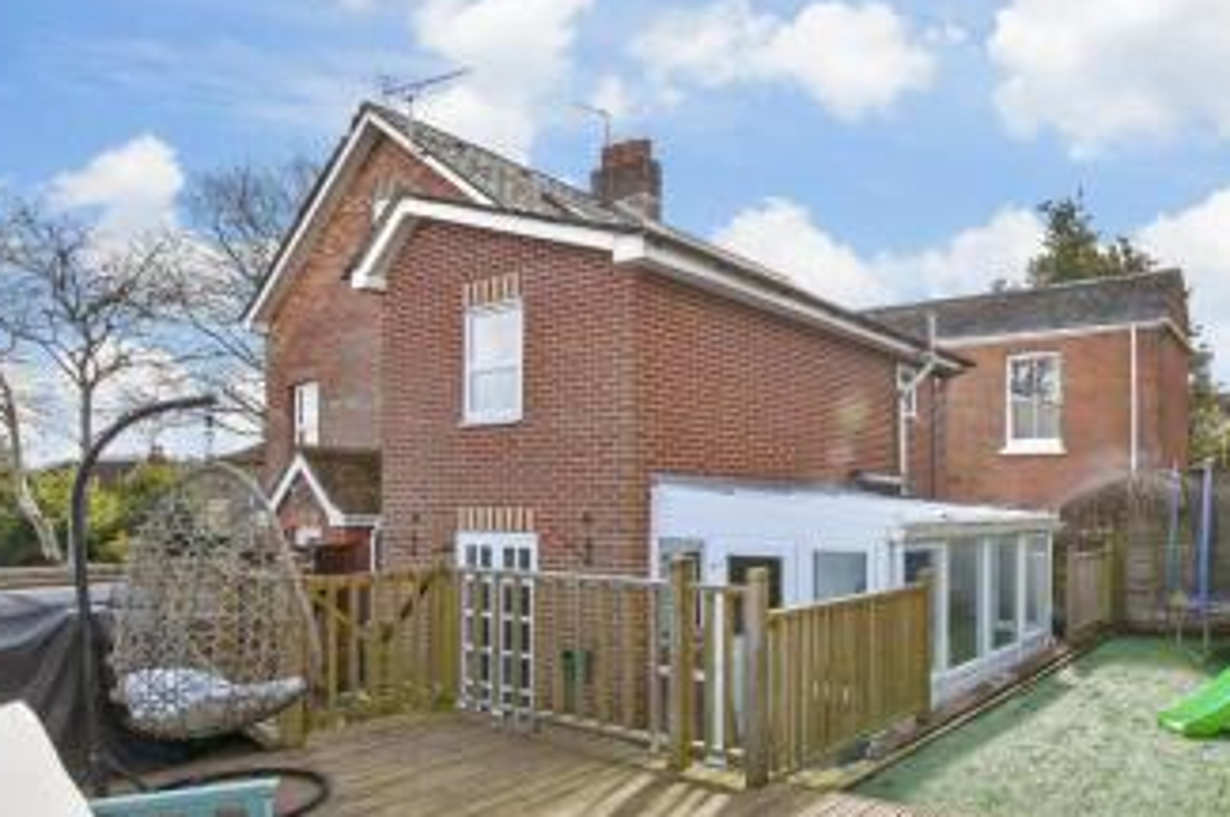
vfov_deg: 56.3
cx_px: 848
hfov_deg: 75.4
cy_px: 524
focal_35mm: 22
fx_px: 751
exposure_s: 1/160
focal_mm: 10
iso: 160
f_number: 8
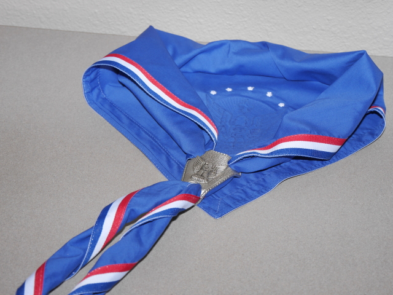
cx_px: 196
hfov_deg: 21.3
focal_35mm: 92
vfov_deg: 16.1
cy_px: 148
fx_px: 1044
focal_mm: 46
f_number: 4.9
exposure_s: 1/60
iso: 200
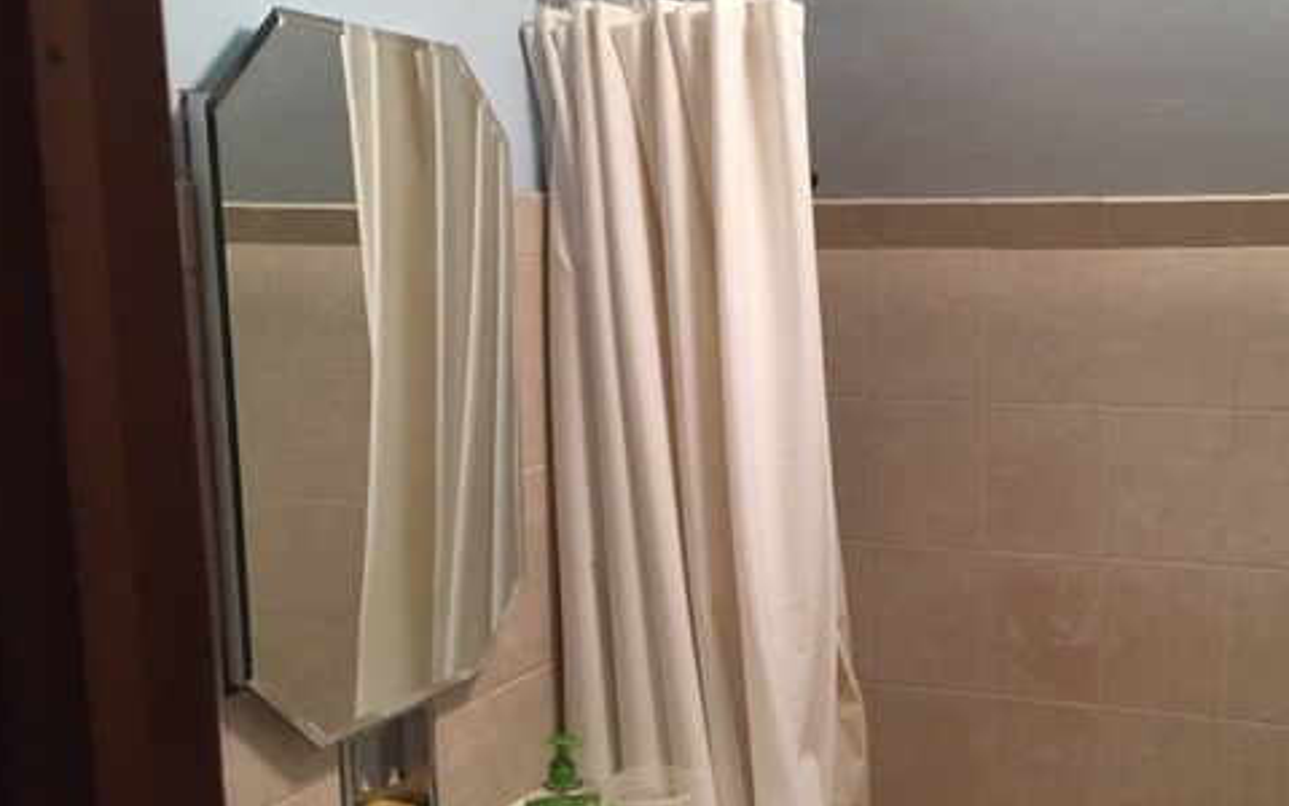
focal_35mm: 41
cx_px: 841
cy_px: 486
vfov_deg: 31.2
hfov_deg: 47.6
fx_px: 1440
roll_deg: -0.5
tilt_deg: -9.4
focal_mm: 4.15
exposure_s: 1/10
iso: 100
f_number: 2.2
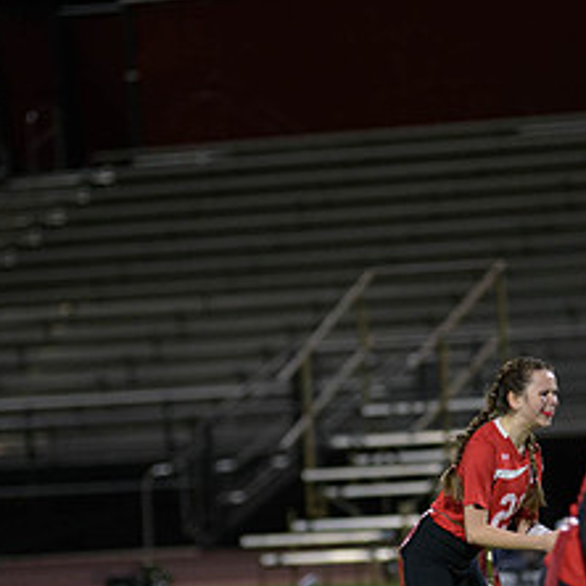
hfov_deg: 4.4
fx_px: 7642
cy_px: 490
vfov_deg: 4.4
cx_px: 391
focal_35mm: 399
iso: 2500
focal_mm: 180
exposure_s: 1/640
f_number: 2.8
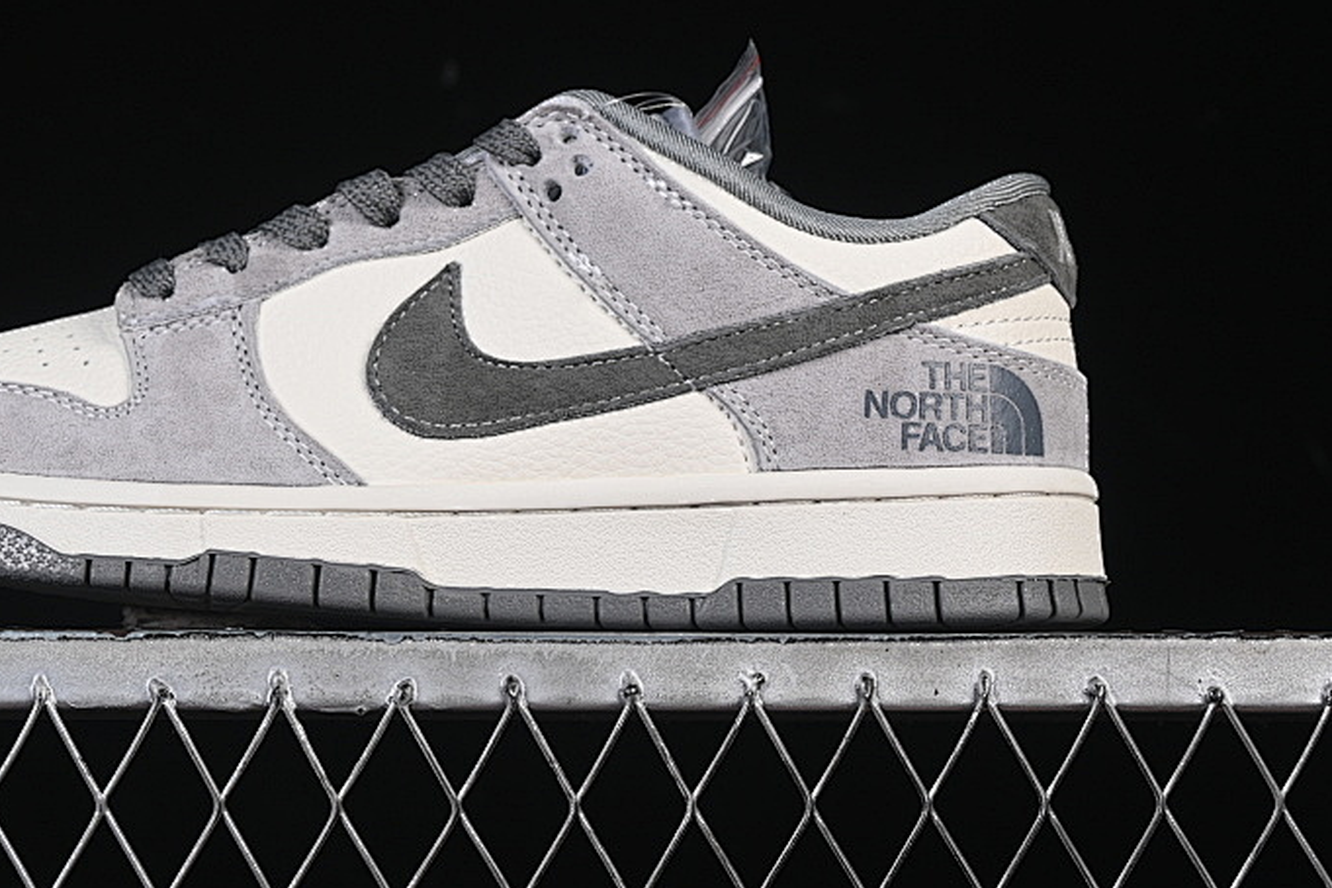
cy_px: 196
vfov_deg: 11.5
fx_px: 4403
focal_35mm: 119
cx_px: 456
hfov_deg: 17.2
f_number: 8
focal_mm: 50
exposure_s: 1/80
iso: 160
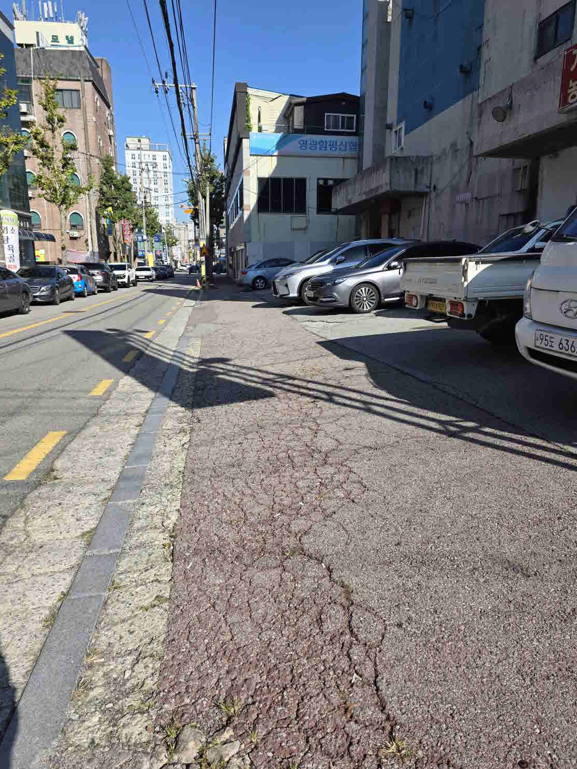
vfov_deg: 71.6
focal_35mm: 24
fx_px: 533
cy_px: 385
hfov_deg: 56.8
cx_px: 297
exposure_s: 1/5608
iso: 80
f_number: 1.7
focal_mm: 6.3
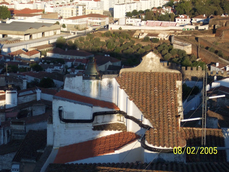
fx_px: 754
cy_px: 86
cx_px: 114
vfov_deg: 13.0
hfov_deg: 17.3
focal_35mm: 114
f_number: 4.8
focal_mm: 24
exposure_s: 1/500
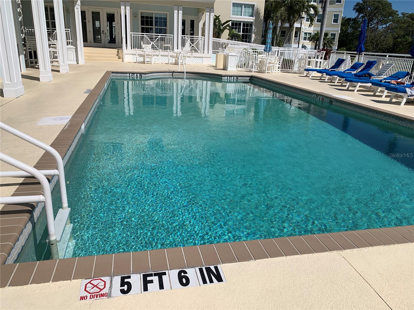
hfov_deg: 67.3
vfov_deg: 53.1
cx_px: 207
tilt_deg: -19.2
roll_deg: -2.7
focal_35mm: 26
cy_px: 155
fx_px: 311
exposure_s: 1/6452
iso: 25
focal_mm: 4.25
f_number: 1.8
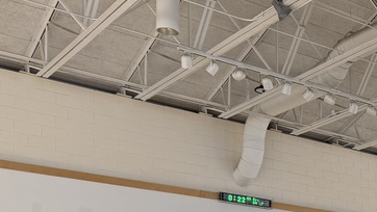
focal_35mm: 74
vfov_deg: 14.9
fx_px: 740
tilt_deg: +1.3
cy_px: 340
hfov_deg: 24.3
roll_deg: +0.9
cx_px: 512
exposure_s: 1/60
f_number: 1.78
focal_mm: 6.76
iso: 100
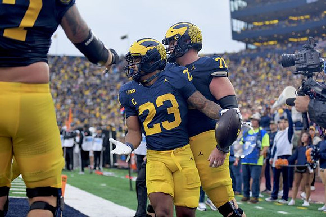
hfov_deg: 28.8
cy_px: 108
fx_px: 634
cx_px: 163
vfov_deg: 19.5
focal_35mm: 70
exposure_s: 1/1000
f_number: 2.8
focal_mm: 70
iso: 1000
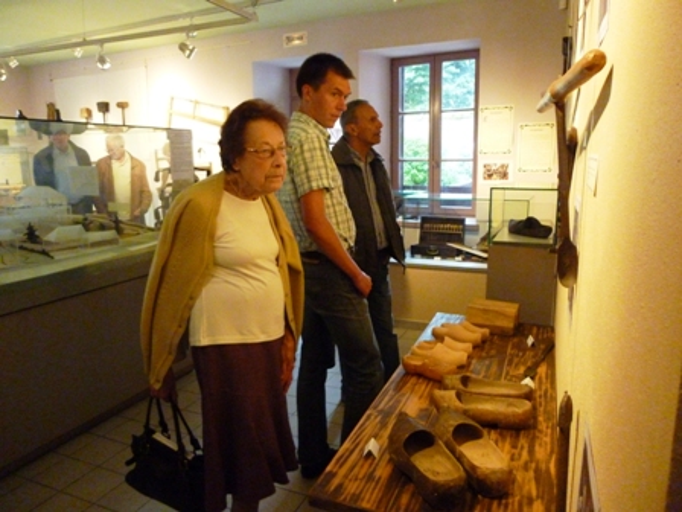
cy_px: 256
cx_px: 341
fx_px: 493
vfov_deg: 54.9
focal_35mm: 25
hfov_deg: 69.4
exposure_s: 1/60
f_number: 3.1
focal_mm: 4.5
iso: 800
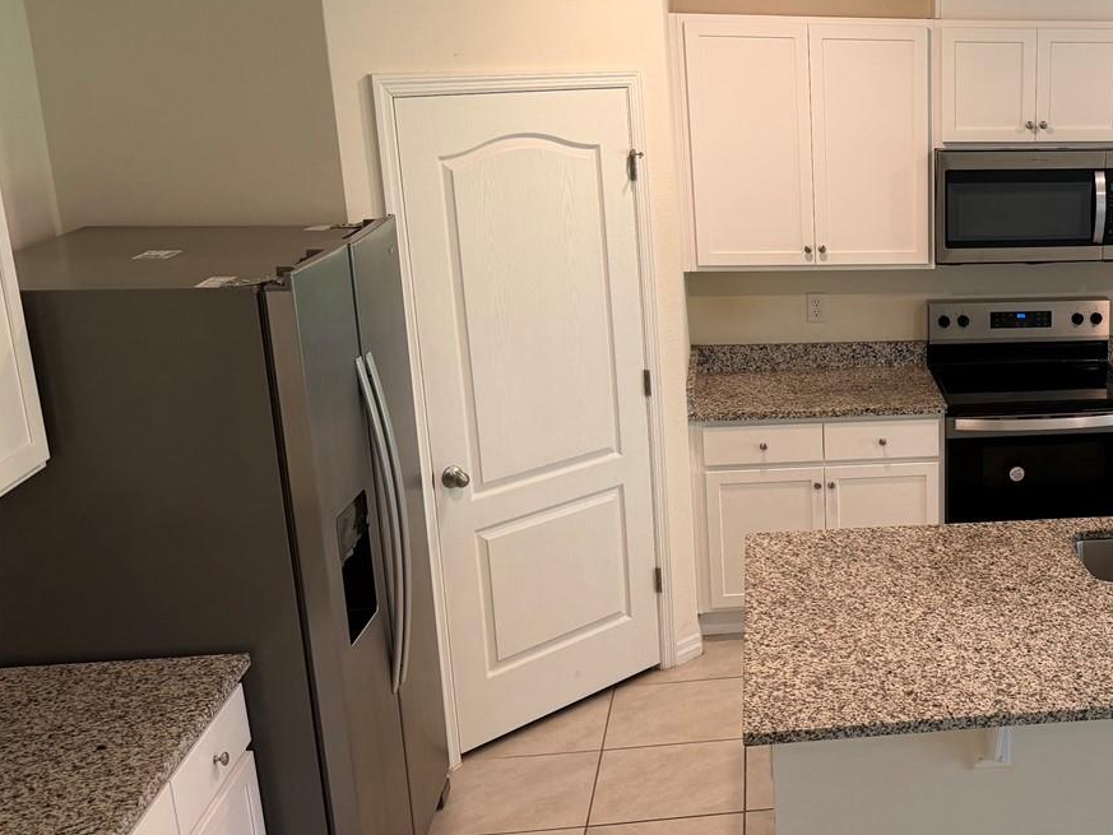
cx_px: 1015
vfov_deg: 32.9
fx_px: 1415
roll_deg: -0.6
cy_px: 426
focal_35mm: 44
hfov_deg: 39.6
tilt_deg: -16.3
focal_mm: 6.76
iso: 200
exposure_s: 1/120
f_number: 1.78
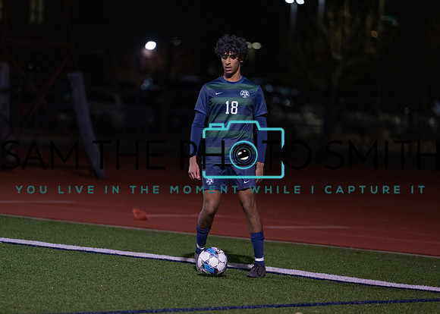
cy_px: 157
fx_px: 2540
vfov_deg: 7.1
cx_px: 220
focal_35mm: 203
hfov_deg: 9.9
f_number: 2.8
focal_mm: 194
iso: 2500
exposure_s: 1/1000
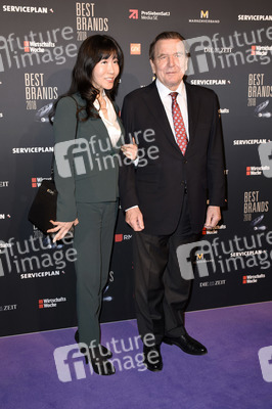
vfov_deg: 49.6
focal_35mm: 39
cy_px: 204
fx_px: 443
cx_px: 136
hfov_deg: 34.2
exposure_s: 1/60
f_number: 6.3
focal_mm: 26
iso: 250
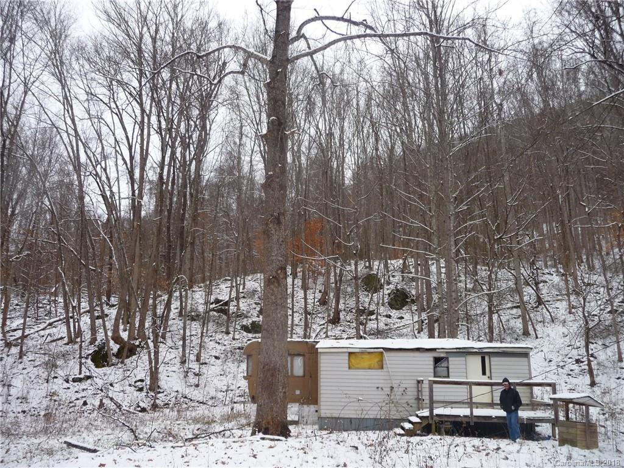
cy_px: 234
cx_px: 312
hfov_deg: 63.4
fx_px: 505
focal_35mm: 28
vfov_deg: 49.7
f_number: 3.3
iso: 100
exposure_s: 1/400
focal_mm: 4.7
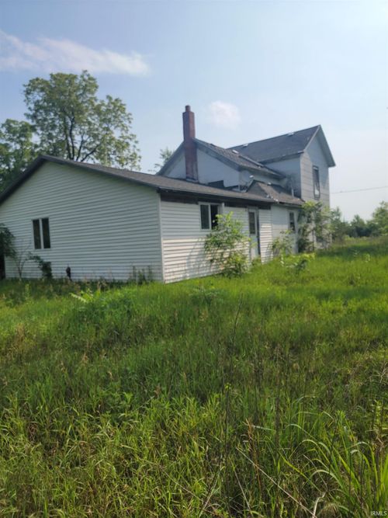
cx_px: 194
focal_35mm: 24
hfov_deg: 56.8
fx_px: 359
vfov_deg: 71.6
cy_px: 259
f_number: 1.8
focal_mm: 6.7
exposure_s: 1/1445
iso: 16
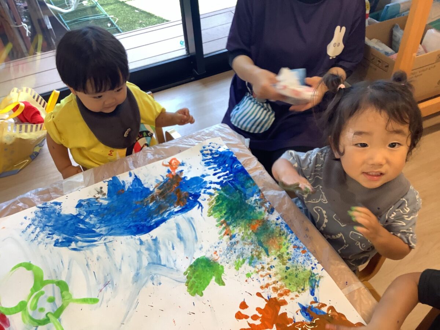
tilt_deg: -45.4
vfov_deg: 45.4
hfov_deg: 58.4
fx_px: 394
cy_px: 165
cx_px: 220
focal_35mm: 31
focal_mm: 3.3
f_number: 2.4
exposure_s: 1/60
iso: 80
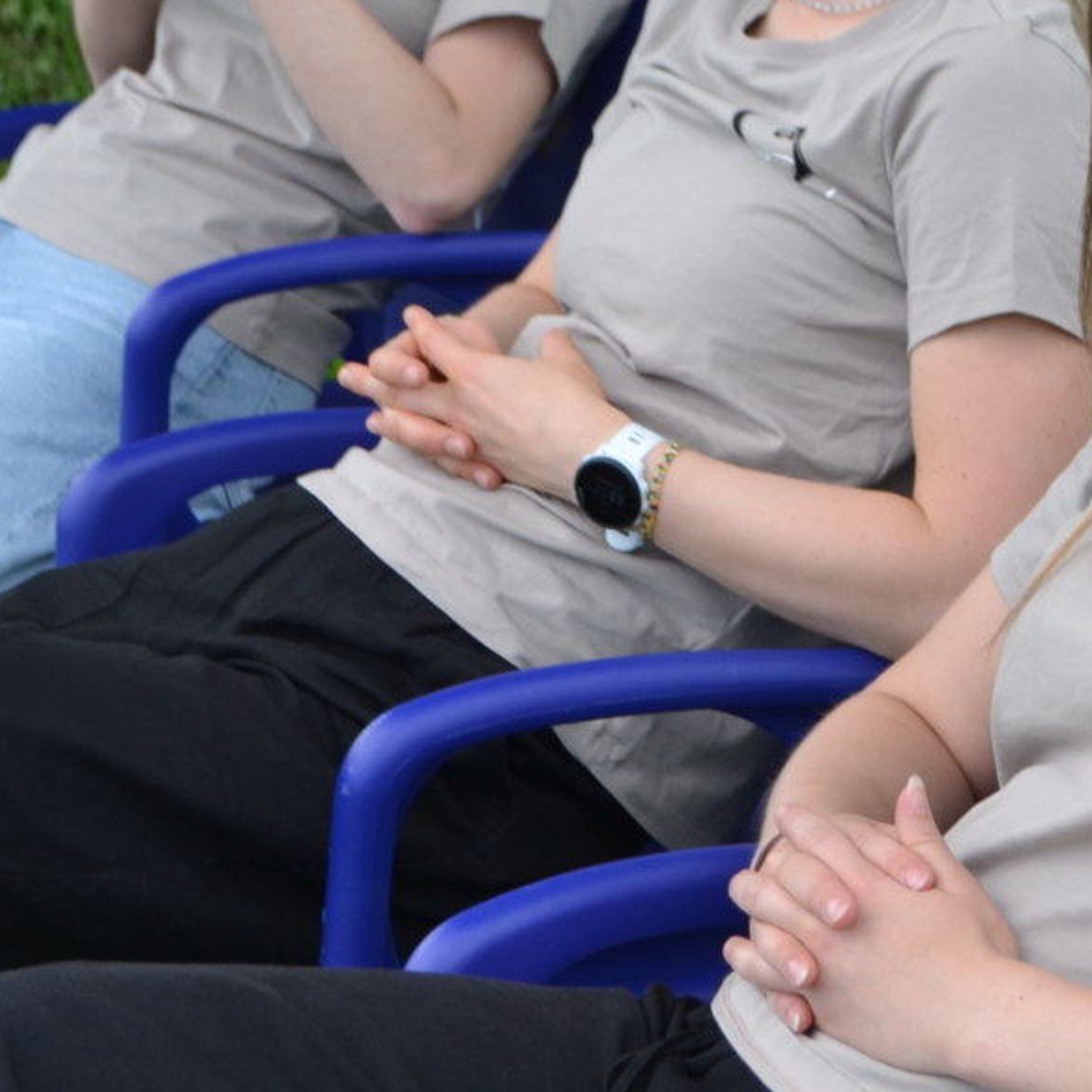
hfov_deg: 11.9
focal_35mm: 143
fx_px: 5104
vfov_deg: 12.1
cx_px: 1367
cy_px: 171
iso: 100
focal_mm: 32
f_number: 5.6
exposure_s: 1/125
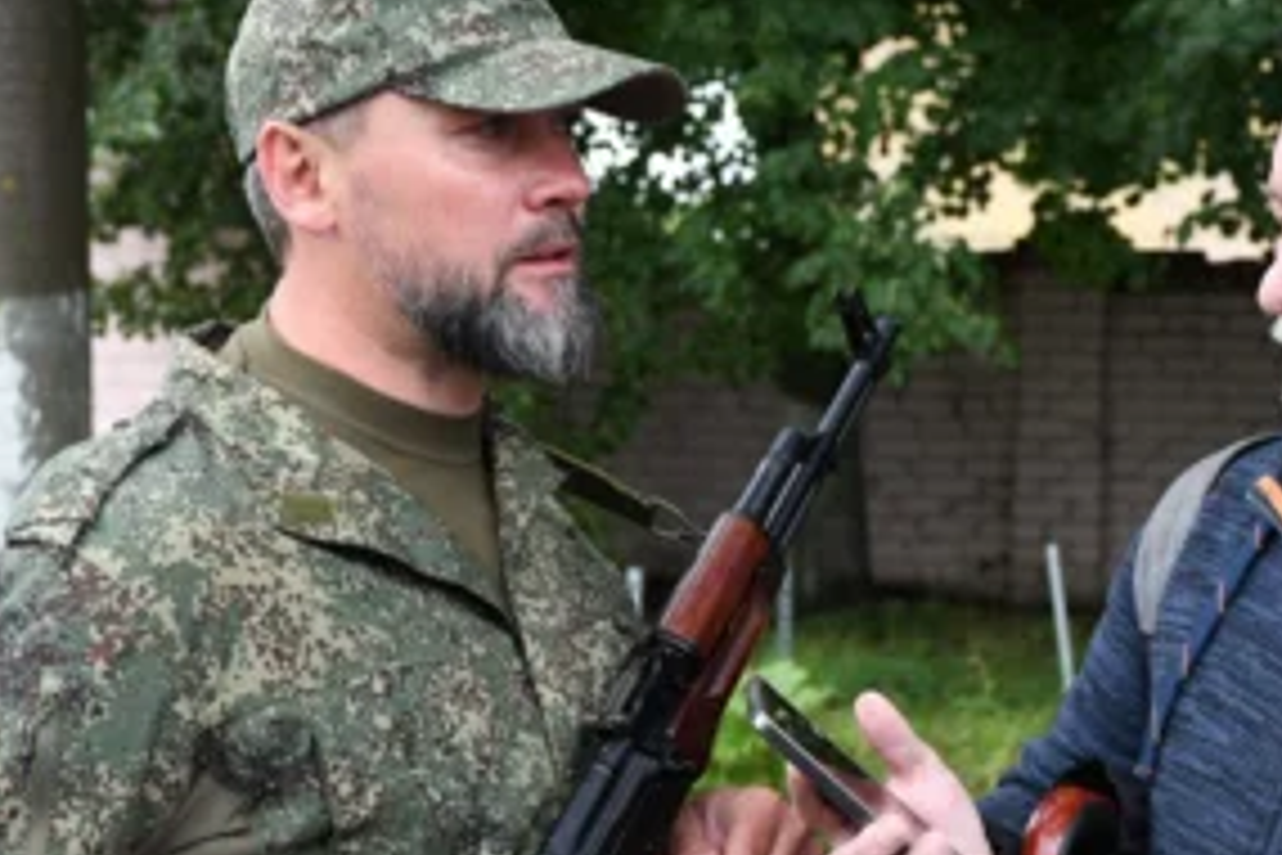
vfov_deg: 18.7
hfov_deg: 27.7
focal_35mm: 73
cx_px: 589
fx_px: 2599
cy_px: 484
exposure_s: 1/125
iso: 250
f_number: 5.6
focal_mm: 35
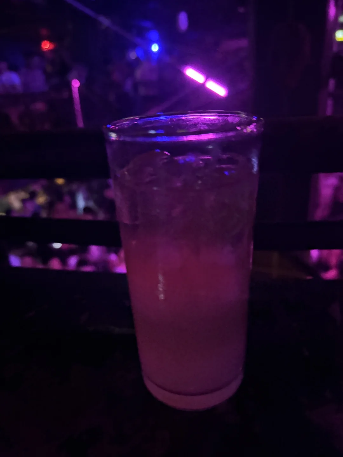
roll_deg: +3.6
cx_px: 172
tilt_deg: -23.7
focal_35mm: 24
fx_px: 317
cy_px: 228
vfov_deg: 71.6
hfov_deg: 56.8
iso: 12500
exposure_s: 1/15
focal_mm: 6.76
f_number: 1.78
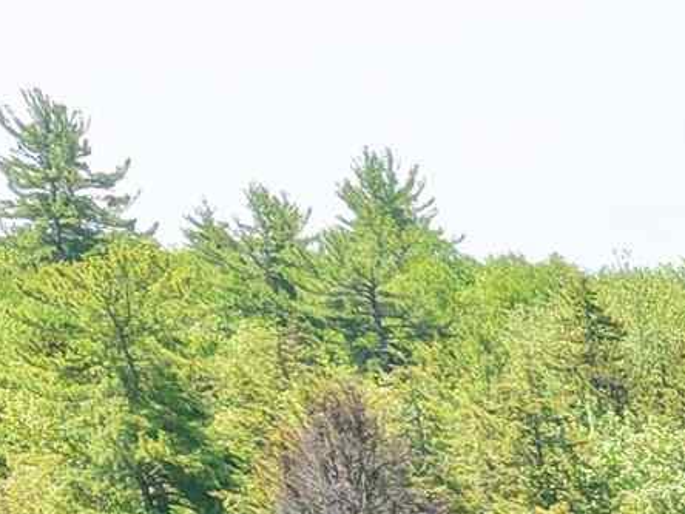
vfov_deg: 8.0
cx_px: 2016
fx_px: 3285
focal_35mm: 166
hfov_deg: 9.5
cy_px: 1403
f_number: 1.8
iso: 250
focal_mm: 8.67
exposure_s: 1/1000
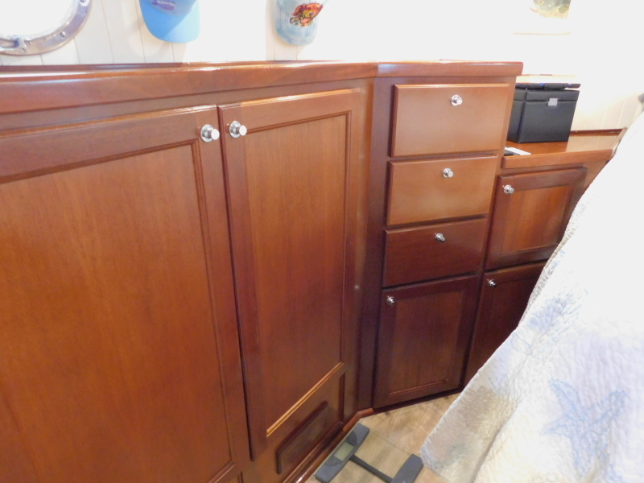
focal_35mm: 23
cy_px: 242
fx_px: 428
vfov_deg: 58.9
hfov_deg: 73.9
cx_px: 322
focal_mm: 4
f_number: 3
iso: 800
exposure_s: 1/3
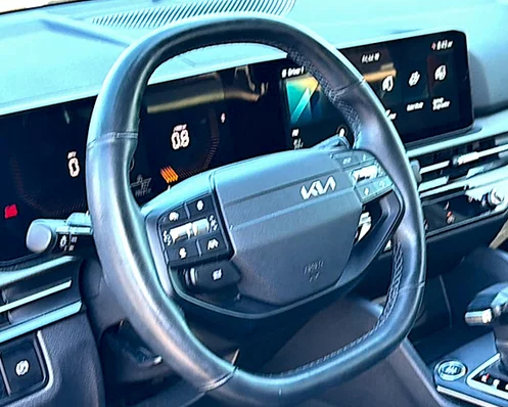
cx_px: 317
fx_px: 827
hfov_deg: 34.0
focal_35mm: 55
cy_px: 234
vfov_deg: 27.6
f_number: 1.78
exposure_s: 1/57
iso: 100
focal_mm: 6.76
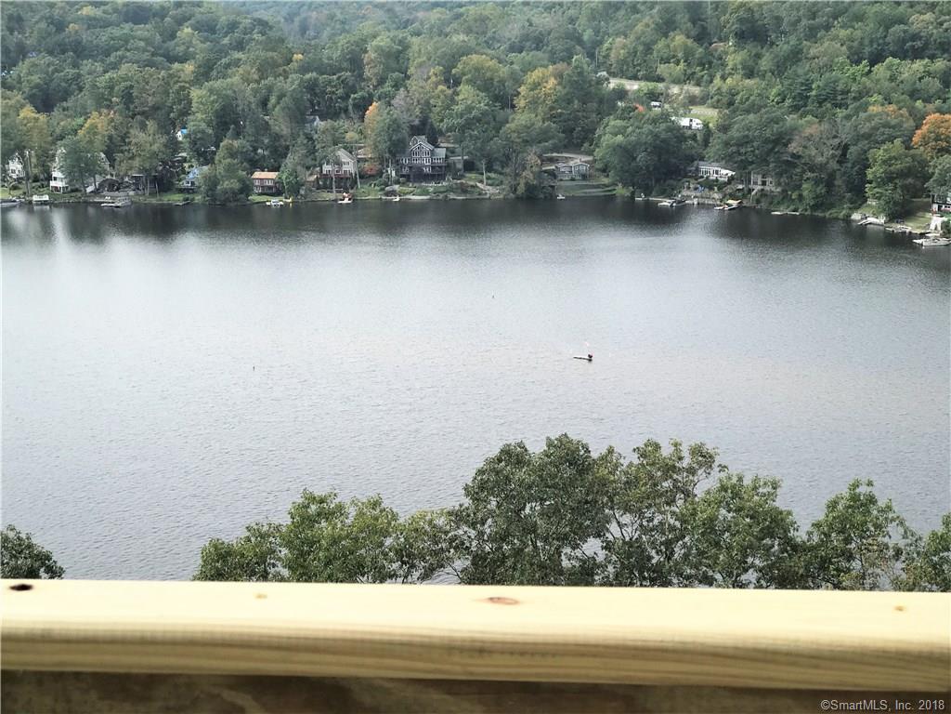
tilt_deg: -12.8
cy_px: 357
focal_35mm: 57
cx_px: 476
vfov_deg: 25.7
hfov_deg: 33.8
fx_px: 1566
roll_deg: +1.3
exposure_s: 1/577
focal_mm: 6.6
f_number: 2.8
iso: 20
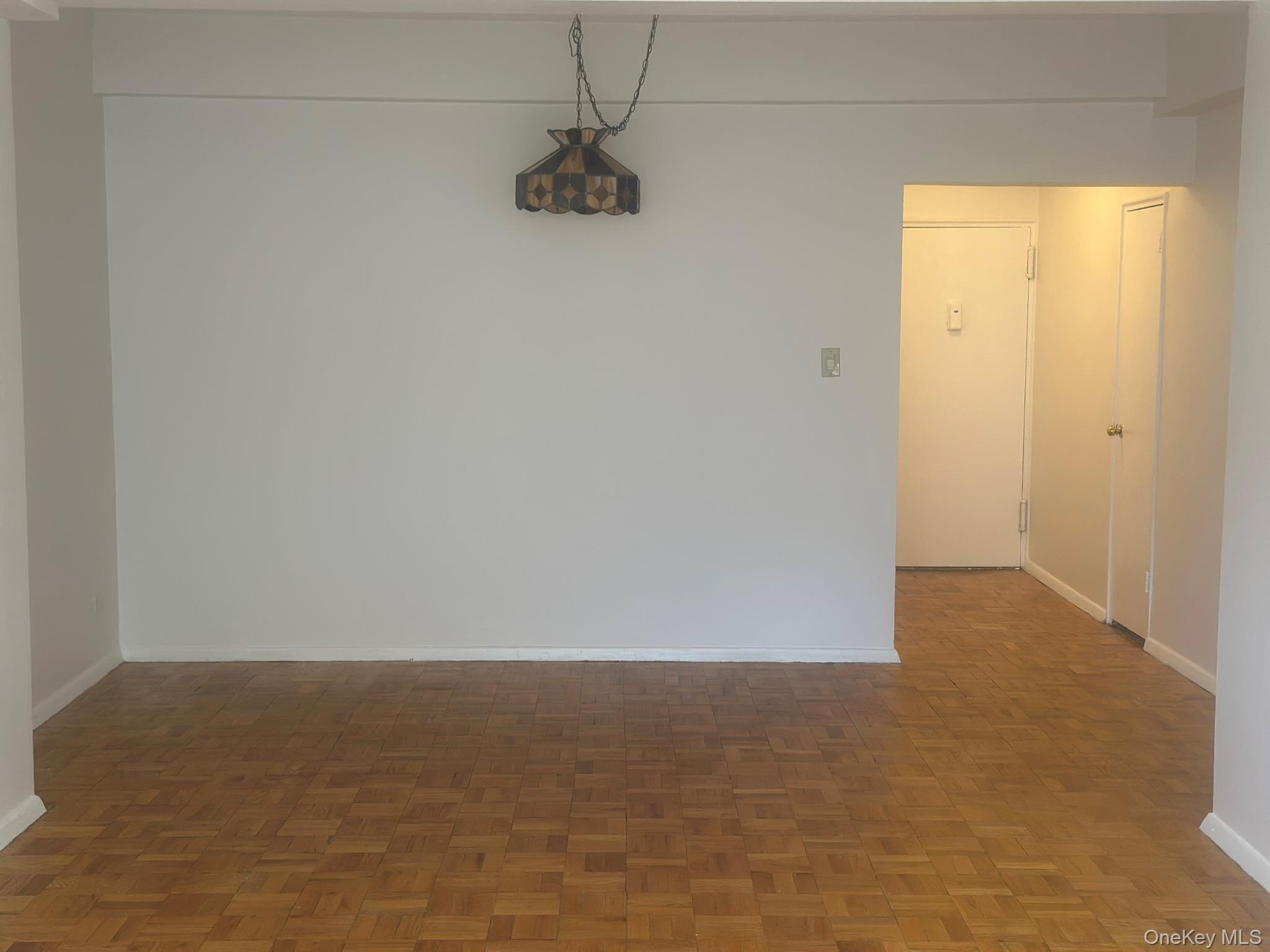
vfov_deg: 30.3
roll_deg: -0.1
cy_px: 476
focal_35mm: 48
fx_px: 1761
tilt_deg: -5.7
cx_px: 635
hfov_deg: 39.7
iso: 160
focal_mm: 6.86
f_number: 1.78
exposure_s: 1/60
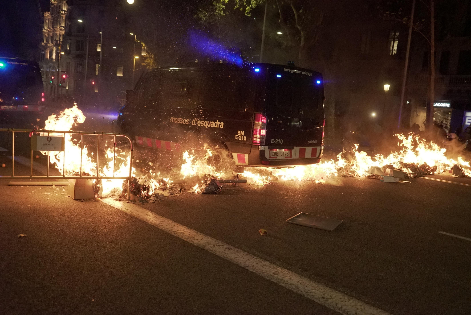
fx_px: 419
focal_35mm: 32
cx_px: 236
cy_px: 158
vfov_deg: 41.2
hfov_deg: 58.7
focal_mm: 32
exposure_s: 1/800
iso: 16000
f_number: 4.5
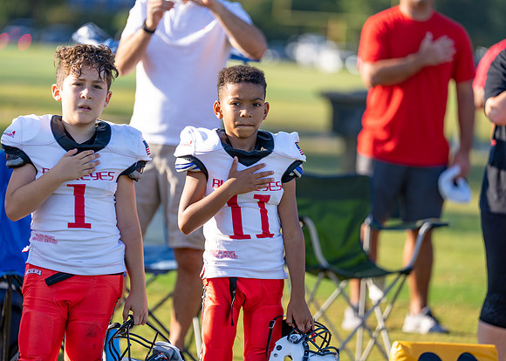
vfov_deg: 6.9
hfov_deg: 9.6
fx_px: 3011
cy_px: 180
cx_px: 253
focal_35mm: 210
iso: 100
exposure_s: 1/640
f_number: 2.8
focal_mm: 200
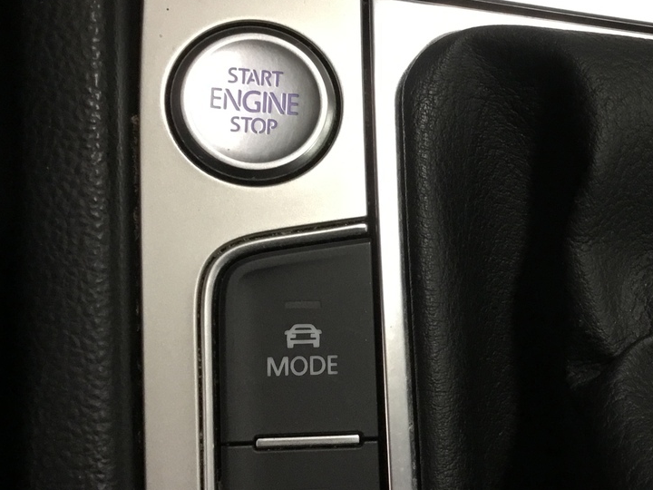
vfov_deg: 23.6
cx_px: 535
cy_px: 266
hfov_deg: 30.3
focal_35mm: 62
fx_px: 1170
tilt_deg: -68.9
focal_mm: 3.3
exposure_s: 1/33
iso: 125
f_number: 2.4
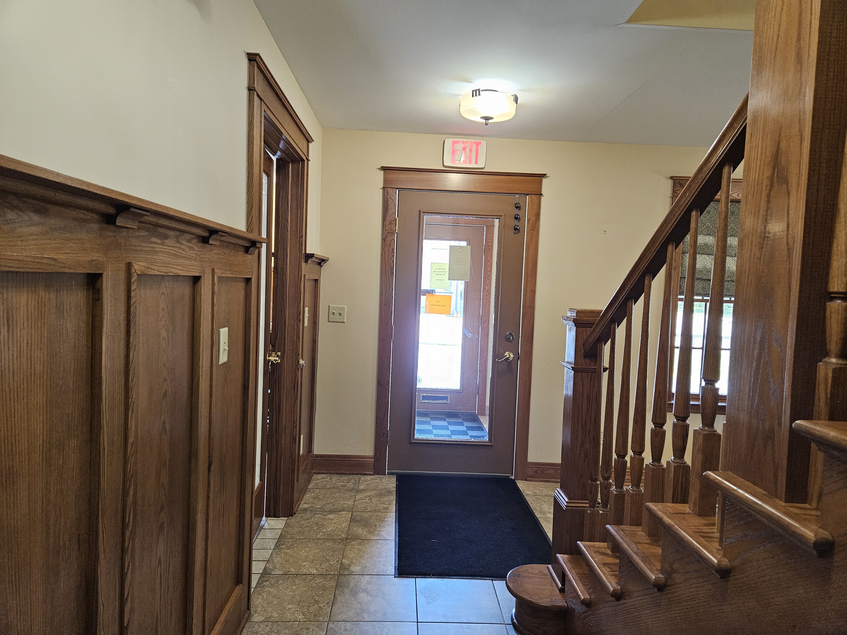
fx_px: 563
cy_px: 318
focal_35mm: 23
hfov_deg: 73.9
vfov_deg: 58.9
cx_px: 424
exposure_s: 1/120
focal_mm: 5.4
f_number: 1.8
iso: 640
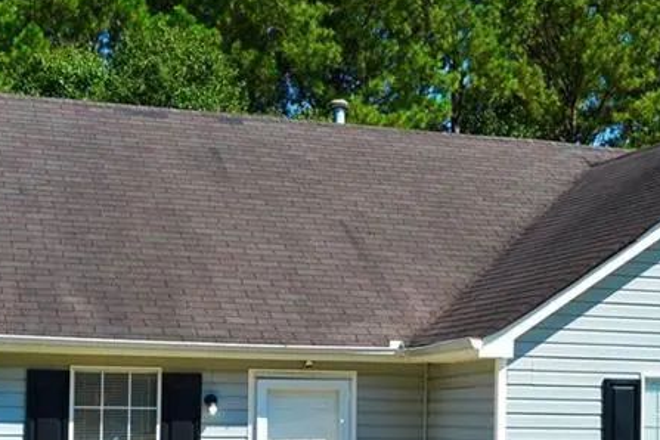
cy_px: 388
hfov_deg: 23.1
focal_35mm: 87
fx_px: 1595
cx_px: 499
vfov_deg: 15.5
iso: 800
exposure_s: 1/2000
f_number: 8
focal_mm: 38
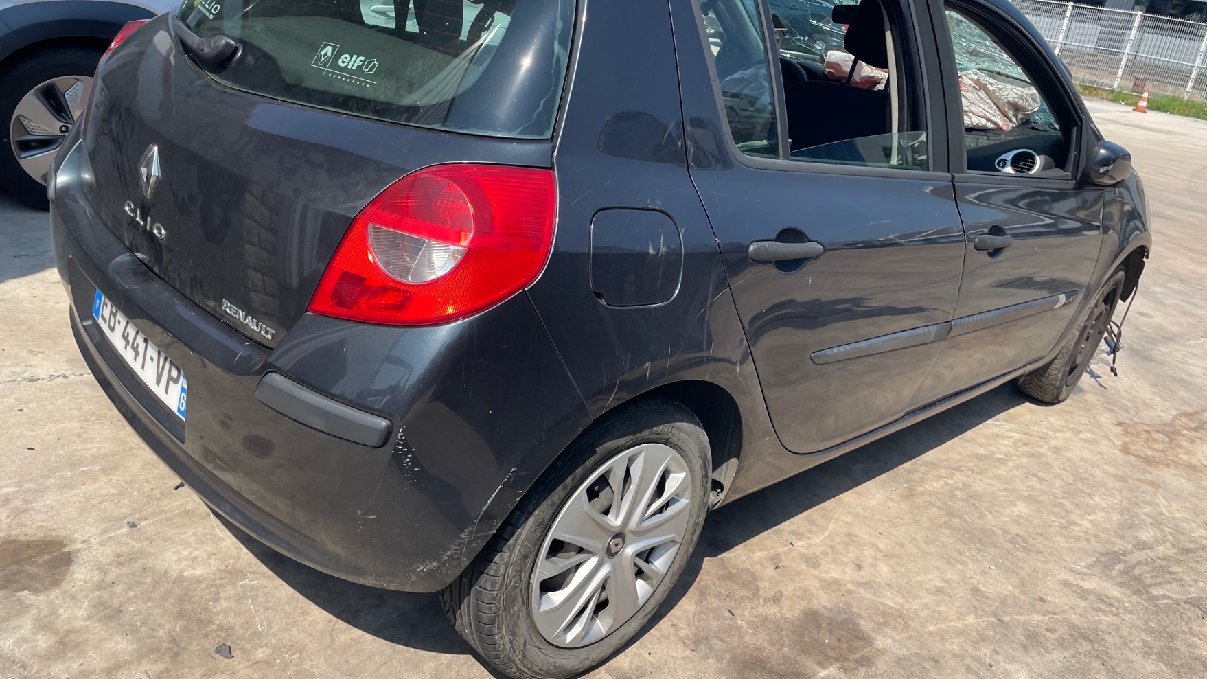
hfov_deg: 66.1
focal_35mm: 29
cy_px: 281
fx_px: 928
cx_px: 614
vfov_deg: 40.1
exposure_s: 1/1855
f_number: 1.6
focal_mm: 4.2
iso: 32
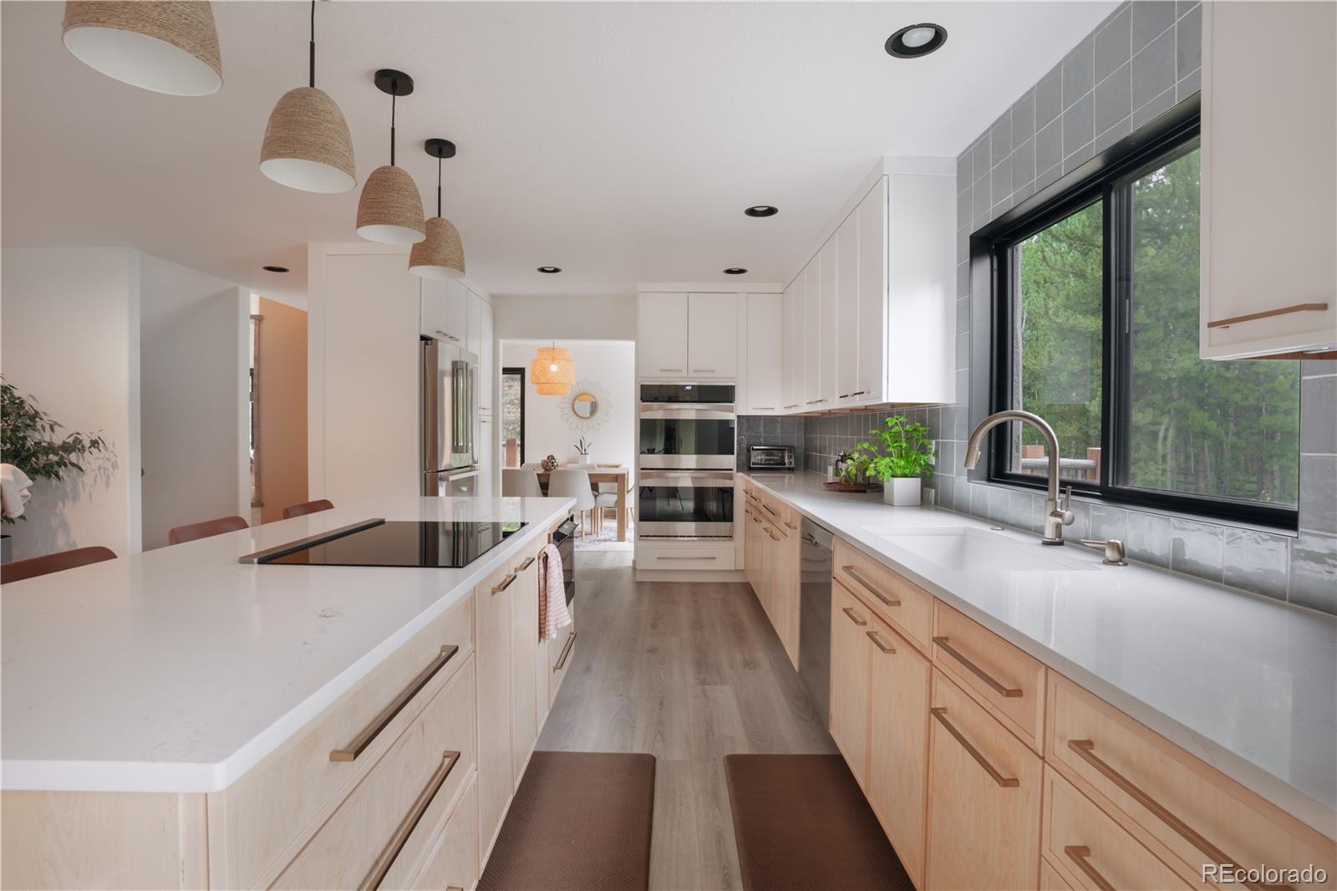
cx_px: 668
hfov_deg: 93.3
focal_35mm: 17
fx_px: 631
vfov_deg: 70.4
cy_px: 446
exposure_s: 3.2
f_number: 11
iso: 400
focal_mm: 17
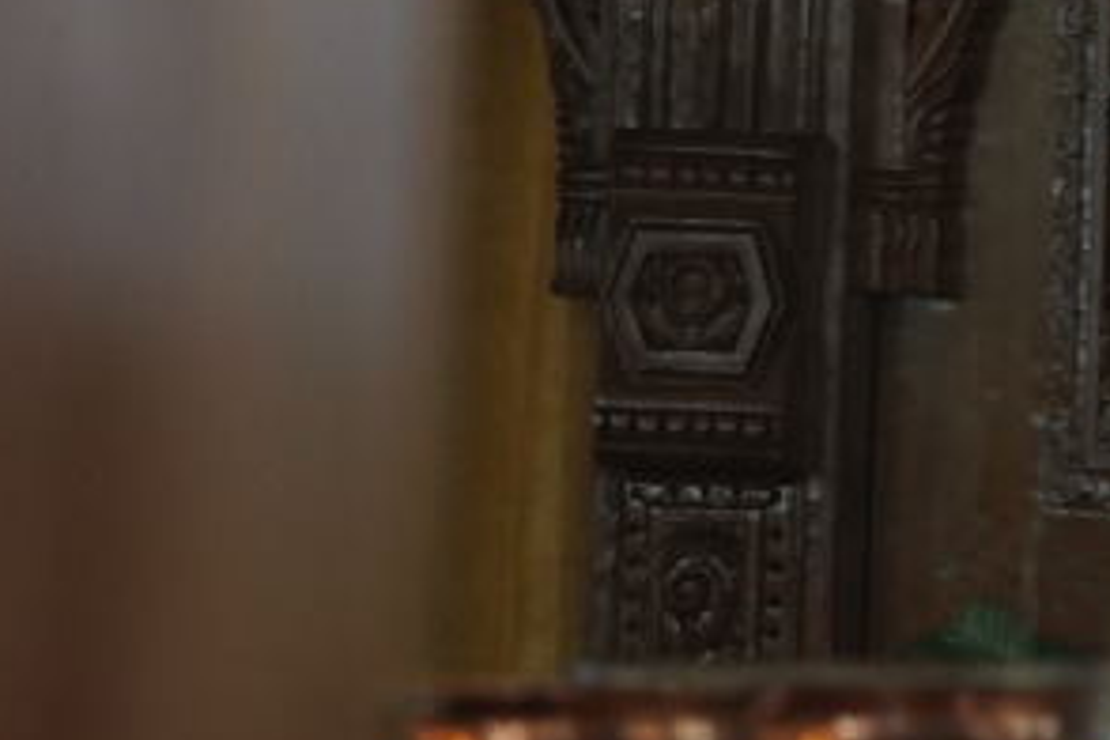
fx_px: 20102
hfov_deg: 3.1
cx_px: 2307
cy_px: 77
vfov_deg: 2.1
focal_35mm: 652
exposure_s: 1/160
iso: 2000
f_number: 4
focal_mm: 150
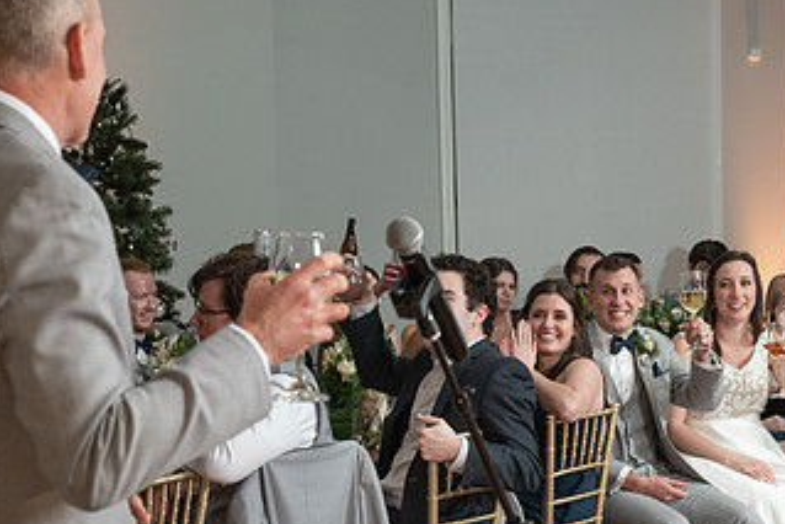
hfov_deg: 22.3
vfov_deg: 15.0
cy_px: 388
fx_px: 1985
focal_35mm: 91
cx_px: 318
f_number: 5
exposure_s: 1/200
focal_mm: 47
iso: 2000
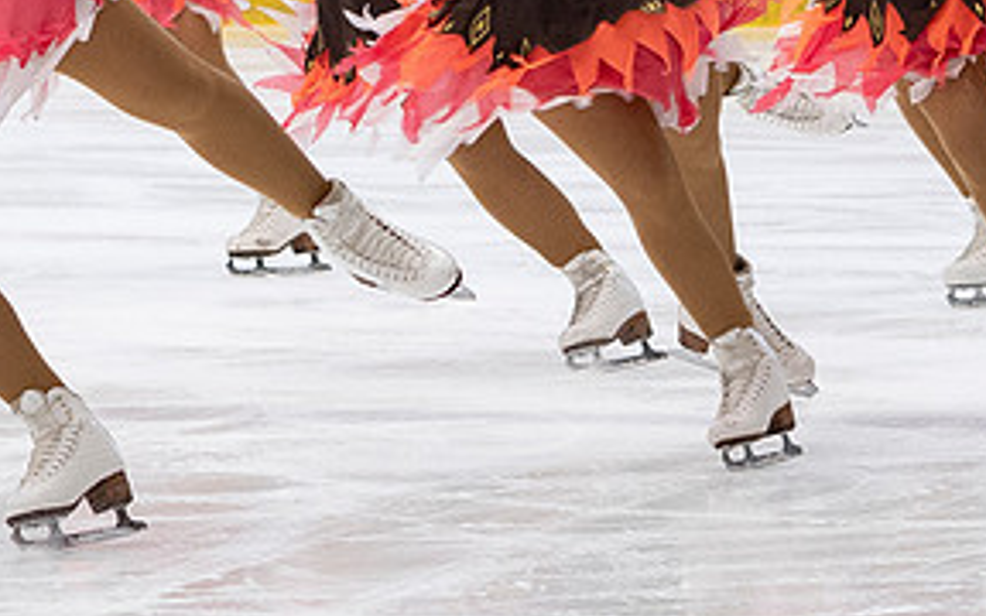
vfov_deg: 2.5
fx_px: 14188
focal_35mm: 528
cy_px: 35
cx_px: -262
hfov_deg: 4.0
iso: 1000
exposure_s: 1/200
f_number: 4
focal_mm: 82
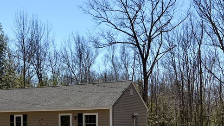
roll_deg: +0.6
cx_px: 64
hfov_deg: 34.4
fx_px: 356
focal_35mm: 60
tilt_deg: -1.8
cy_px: 134
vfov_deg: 19.3
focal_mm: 5.96
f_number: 1.6
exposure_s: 1/4065
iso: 50
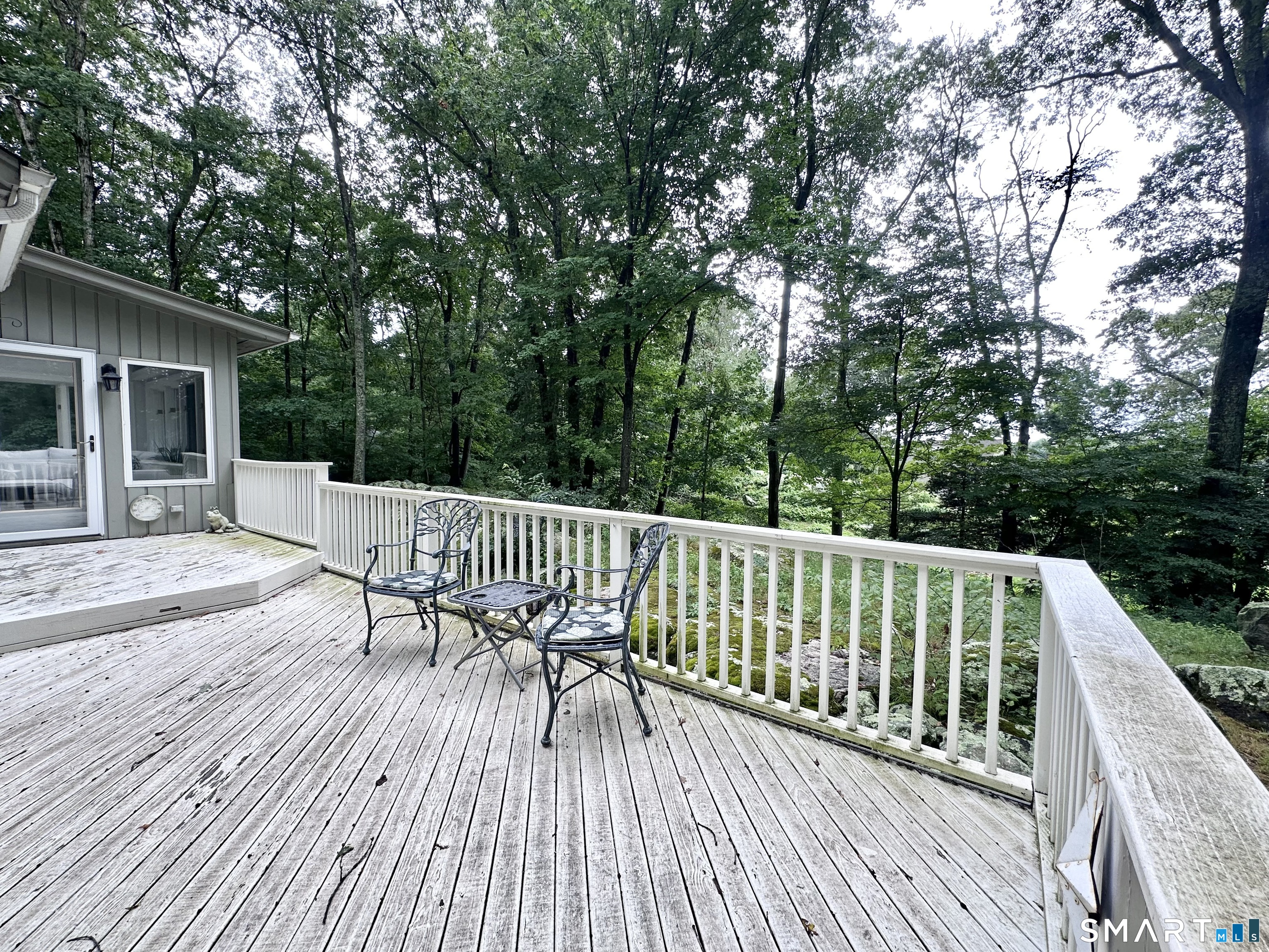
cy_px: 476
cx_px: 634
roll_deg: -0.3
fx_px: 513
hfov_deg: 102.1
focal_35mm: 14
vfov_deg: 85.7
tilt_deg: -2.6
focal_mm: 2.22
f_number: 2.2
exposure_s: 1/99
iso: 40
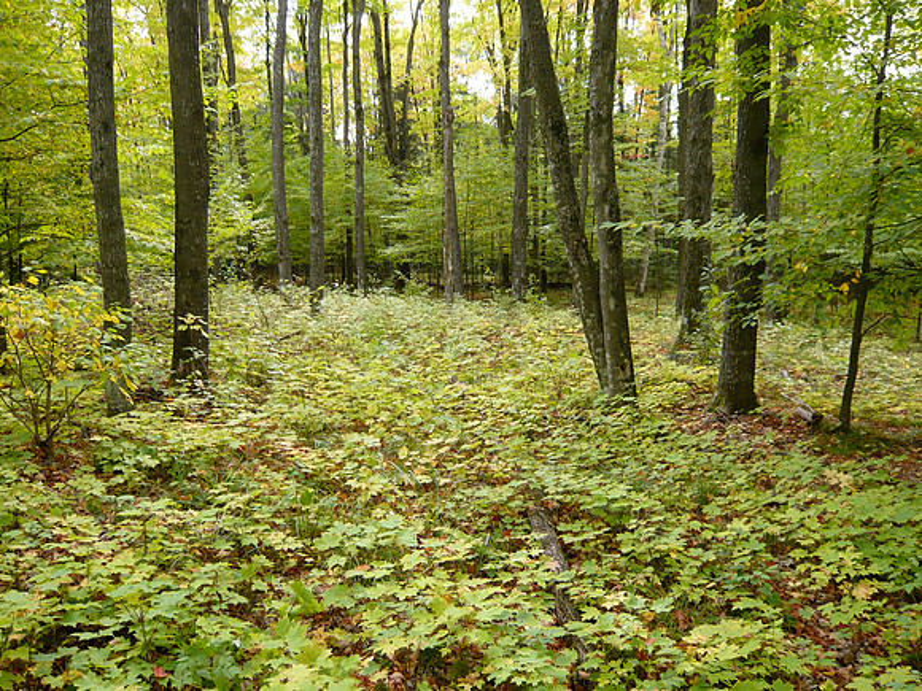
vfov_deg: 46.8
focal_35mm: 30
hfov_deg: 60.0
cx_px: 461
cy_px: 346
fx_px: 799
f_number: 2.9
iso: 100
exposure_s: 1/60
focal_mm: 4.9
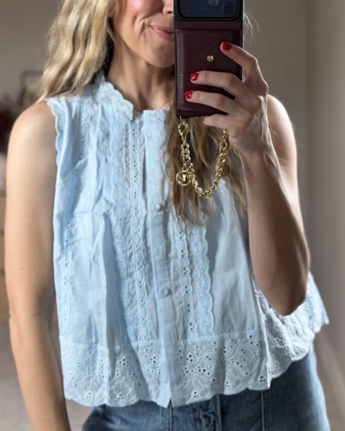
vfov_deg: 28.2
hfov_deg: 22.8
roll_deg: +1.8
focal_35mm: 67
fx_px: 855
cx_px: 174
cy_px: 167
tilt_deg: -15.8
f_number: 1.78
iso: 80
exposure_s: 1/60
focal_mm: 6.76
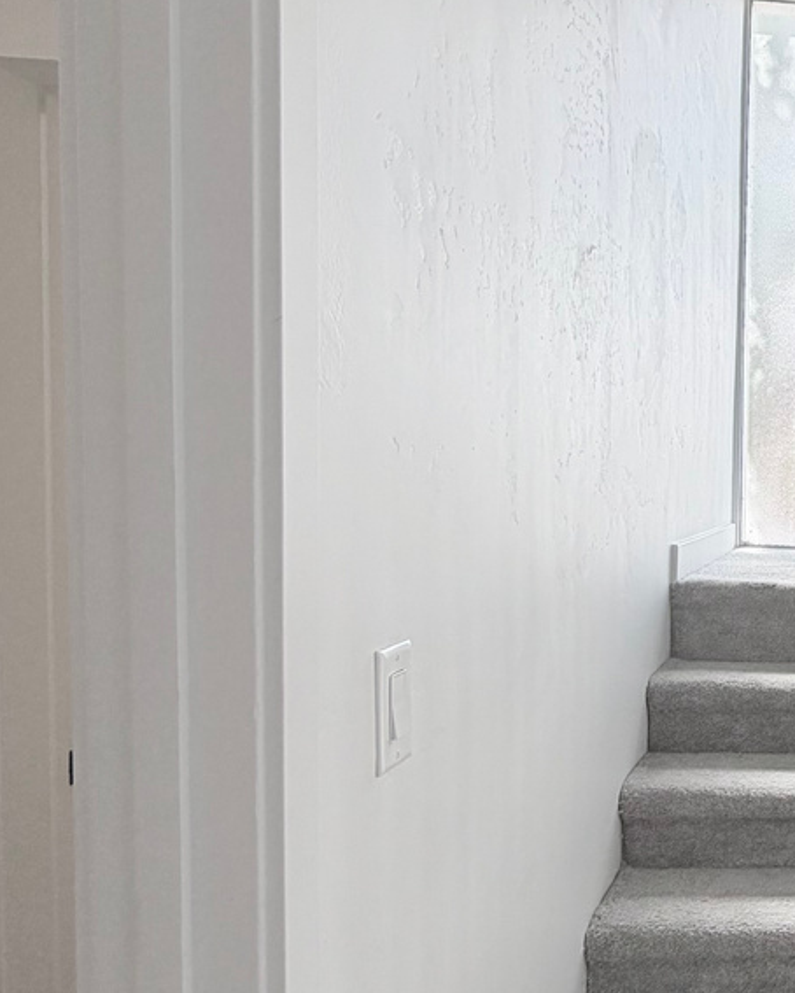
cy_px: 564
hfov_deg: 31.9
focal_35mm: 37
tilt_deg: -3.0
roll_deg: -1.9
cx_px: 1002
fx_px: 1088
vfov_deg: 48.9
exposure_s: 1/134
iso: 64
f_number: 2.2
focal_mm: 2.22
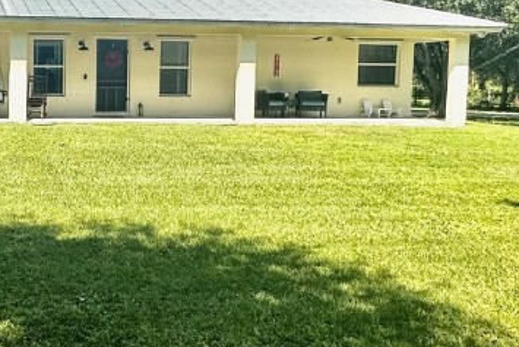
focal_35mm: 42
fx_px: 606
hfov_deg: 40.4
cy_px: 114
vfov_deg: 31.7
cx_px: -6
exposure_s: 1/1795
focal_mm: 2.22
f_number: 2.2
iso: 50
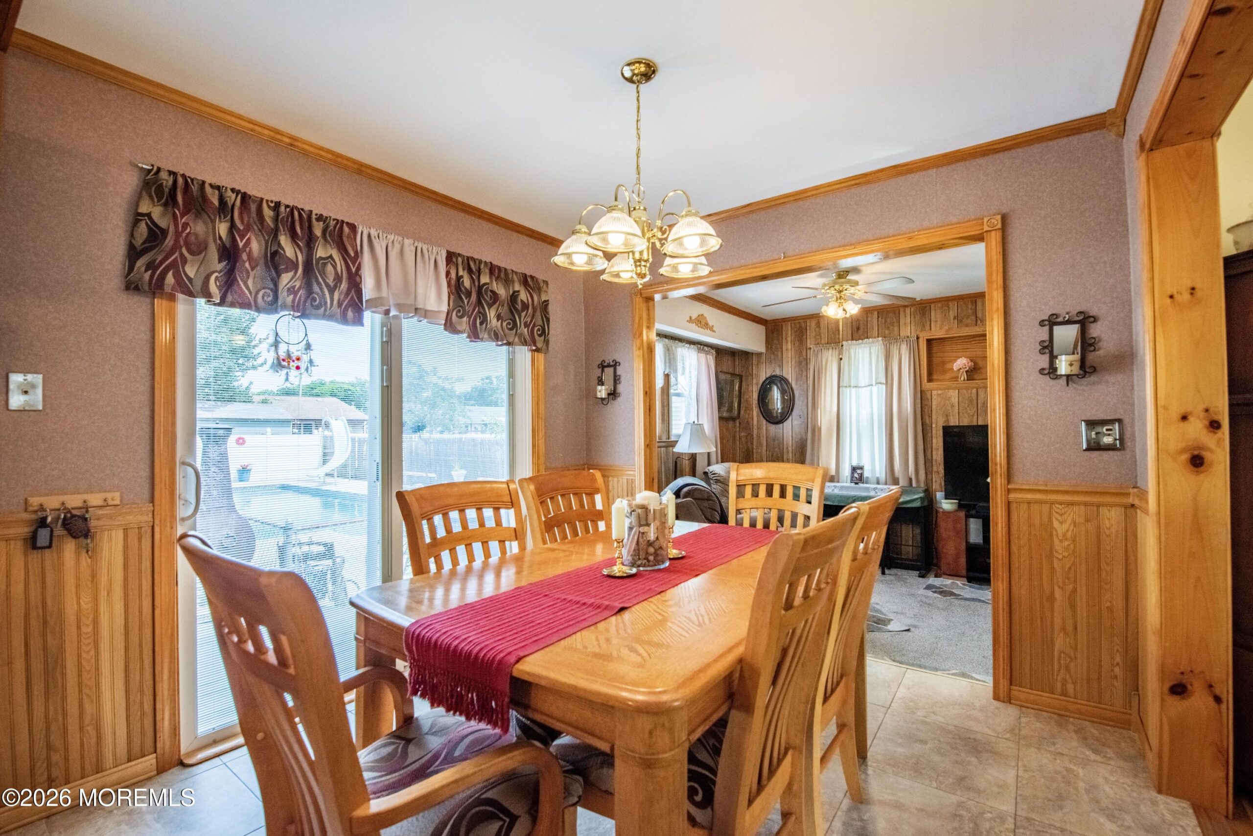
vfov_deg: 77.4
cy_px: 418
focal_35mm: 15
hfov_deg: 100.4
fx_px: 522
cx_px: 626
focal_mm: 15
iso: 800
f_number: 7.1
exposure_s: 1/1600
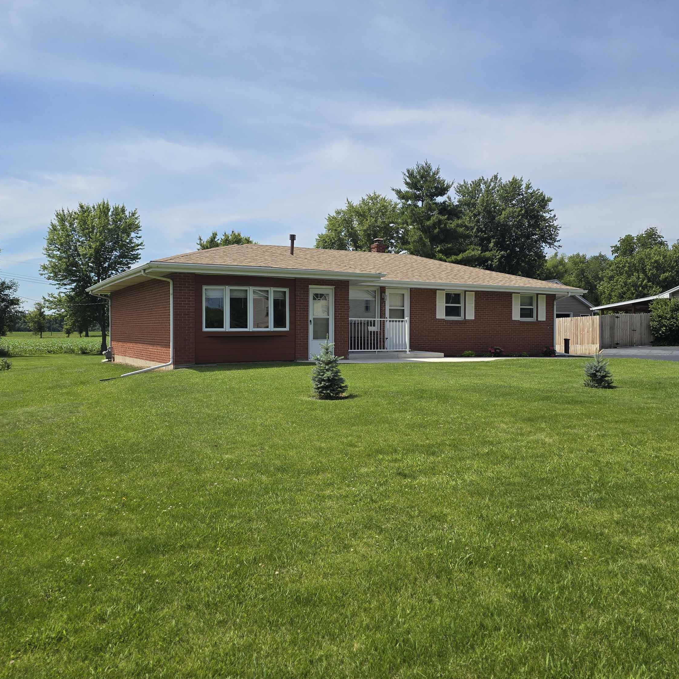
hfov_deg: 57.3
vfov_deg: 57.3
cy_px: 335
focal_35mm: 28
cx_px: 335
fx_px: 621
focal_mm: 6.3
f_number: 1.7
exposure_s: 1/1157
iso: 12
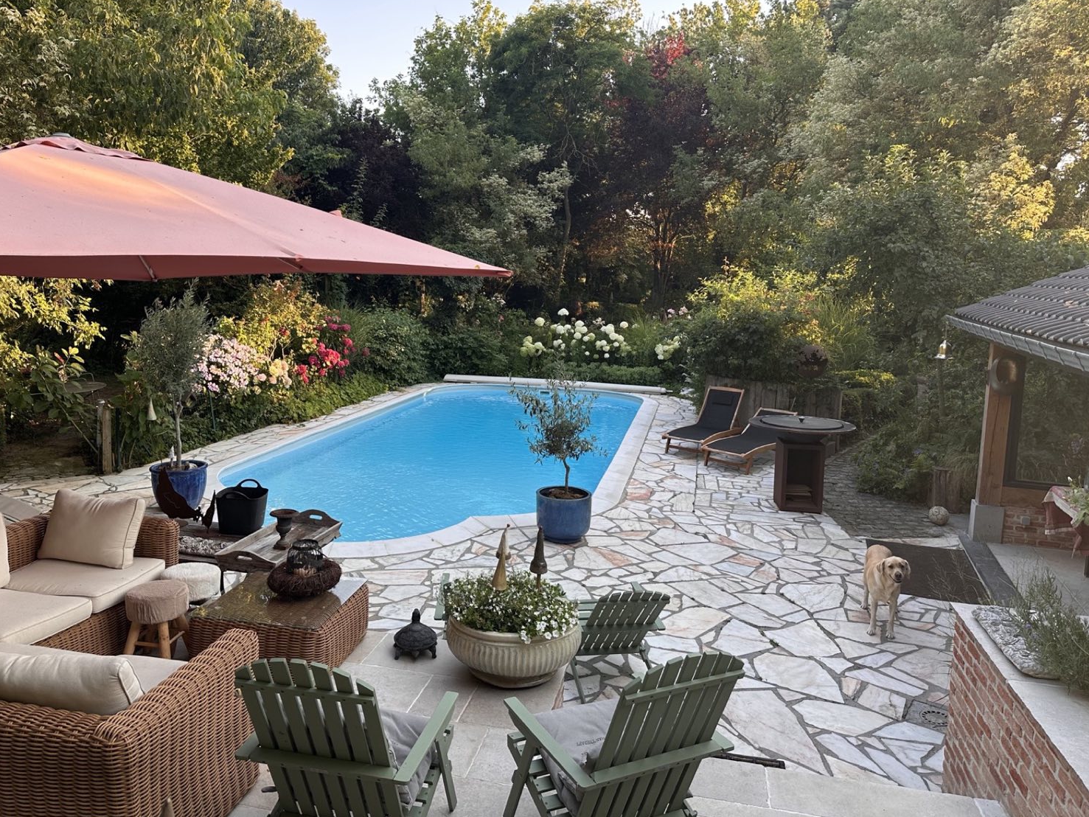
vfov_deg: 53.0
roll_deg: -1.0
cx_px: 504
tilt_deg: -6.3
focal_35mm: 26
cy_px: 377
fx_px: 818
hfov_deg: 67.2
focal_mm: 6.86
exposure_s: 1/337
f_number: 1.78
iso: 80
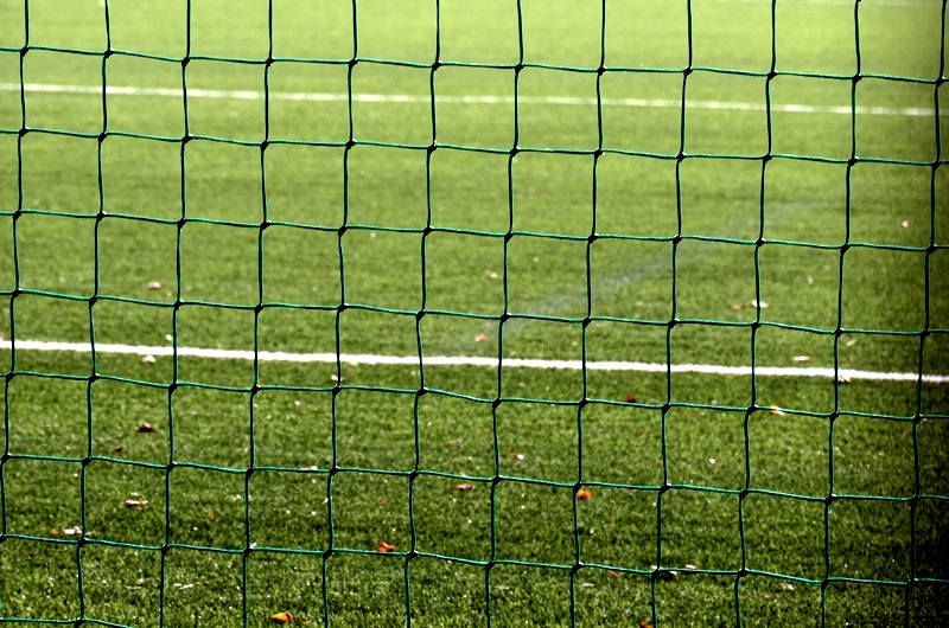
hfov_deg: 13.1
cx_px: 474
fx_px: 4144
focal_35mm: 158
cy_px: 314
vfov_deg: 8.7
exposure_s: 1/250
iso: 100
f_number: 8
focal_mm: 105
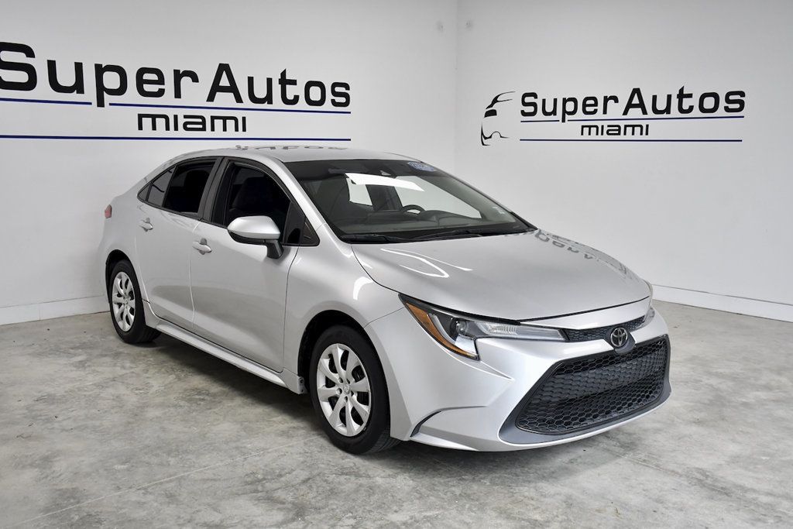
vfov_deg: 36.9
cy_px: 264
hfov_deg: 53.1
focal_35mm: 36
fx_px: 793
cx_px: 396
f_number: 5.6
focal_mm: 24
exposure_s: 1/640
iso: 1250
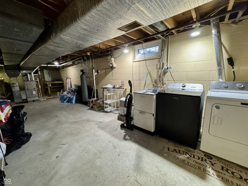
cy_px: 93
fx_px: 100
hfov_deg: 102.1
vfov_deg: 85.7
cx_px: 124
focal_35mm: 14
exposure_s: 1/60
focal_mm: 2.22
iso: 500
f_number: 2.2
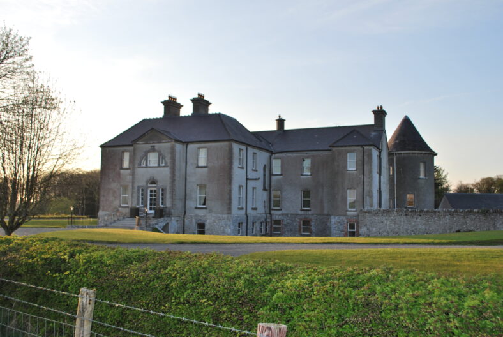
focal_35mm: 33
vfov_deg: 40.1
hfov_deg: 57.1
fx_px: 462
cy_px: 168
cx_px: 252
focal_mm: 22
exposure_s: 1/200
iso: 100
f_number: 6.3
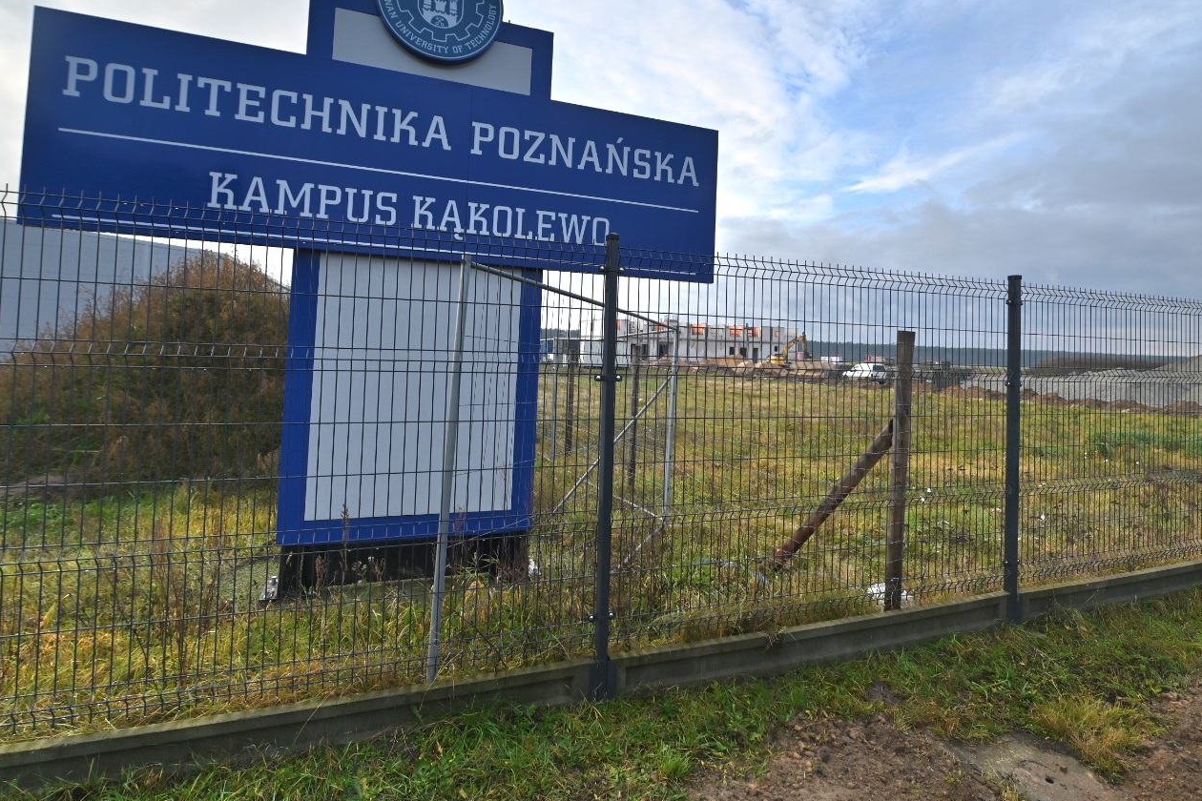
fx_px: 601
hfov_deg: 89.9
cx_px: 630
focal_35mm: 18
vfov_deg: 66.9
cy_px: 331
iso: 100
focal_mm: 14
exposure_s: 1/400
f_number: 5
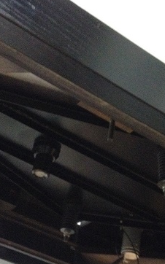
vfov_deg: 30.5
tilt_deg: +32.4
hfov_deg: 19.4
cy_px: 165
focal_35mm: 67
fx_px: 482
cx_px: 79
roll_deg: -10.8
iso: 640
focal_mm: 4.28
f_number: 2.4
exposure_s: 1/15
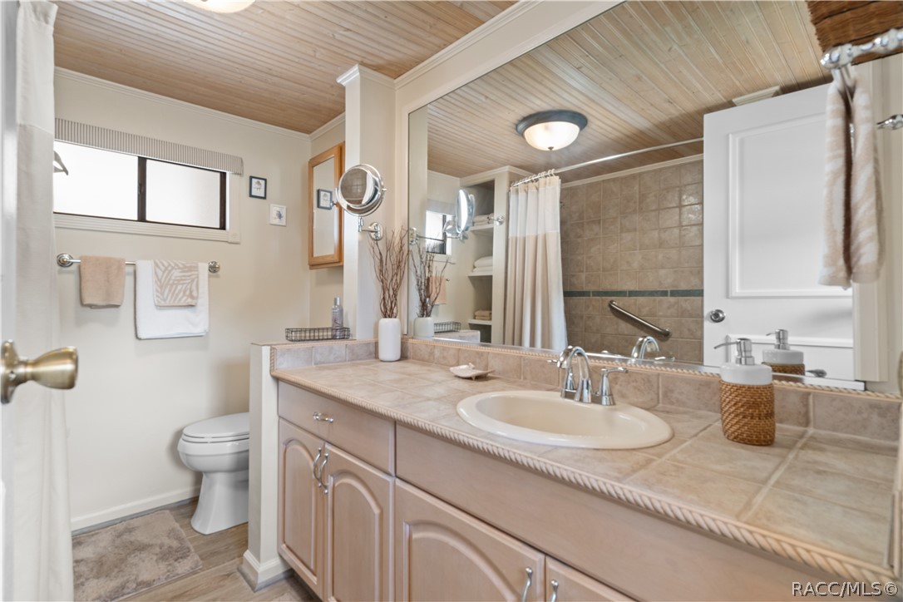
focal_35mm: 16
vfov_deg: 72.1
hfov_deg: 95.0
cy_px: 301
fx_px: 414
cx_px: 452
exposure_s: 3.2
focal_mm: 11
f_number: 8
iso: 320
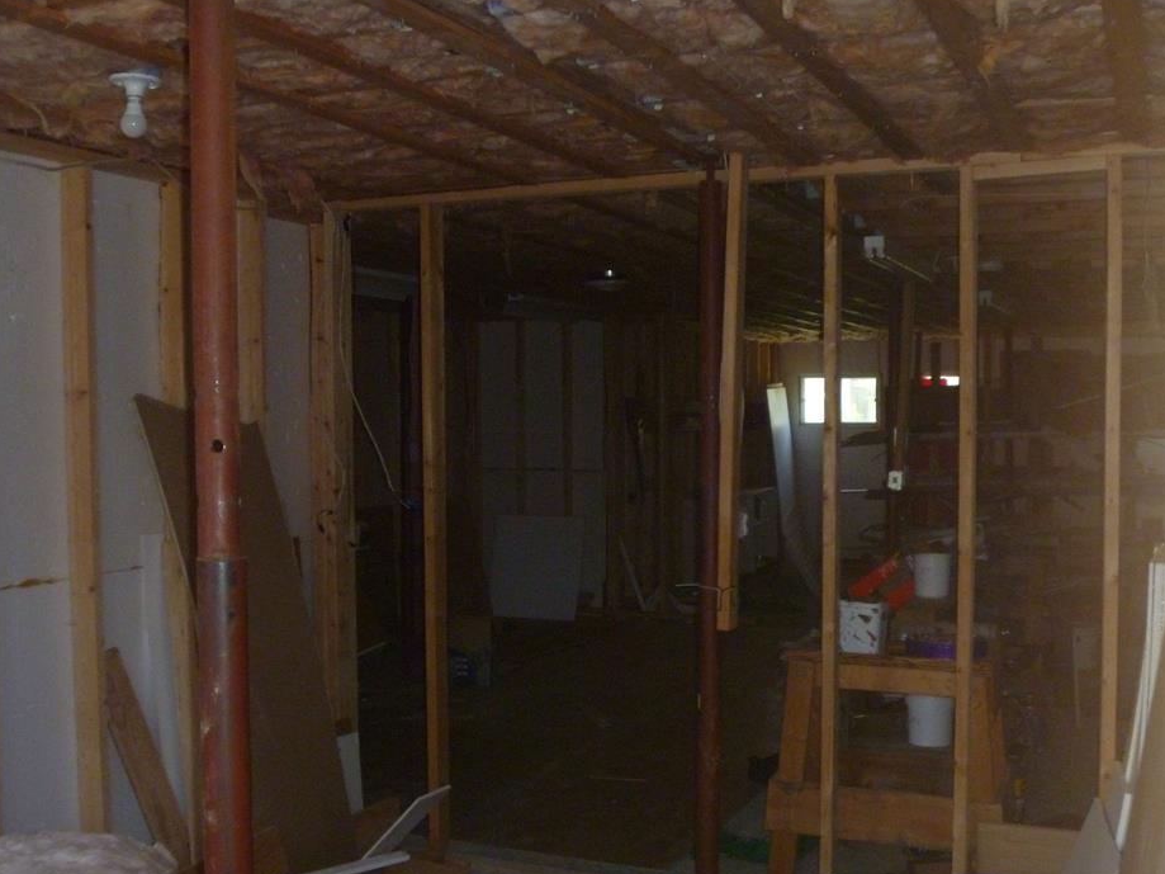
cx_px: 584
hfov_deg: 47.9
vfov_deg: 36.8
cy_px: 474
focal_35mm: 39
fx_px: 1312
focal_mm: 6.3
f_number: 3.5
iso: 400
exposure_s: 1/125
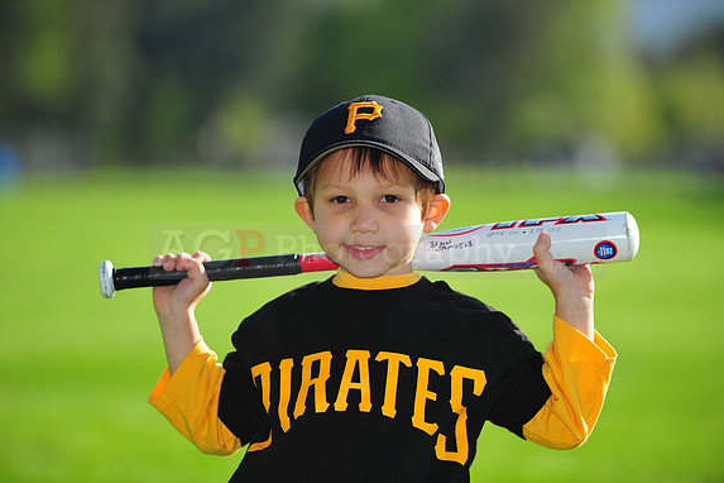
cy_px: 242
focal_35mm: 187
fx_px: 3760
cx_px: 361
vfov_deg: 7.3
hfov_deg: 11.0
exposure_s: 1/1000
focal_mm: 185
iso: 200
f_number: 4
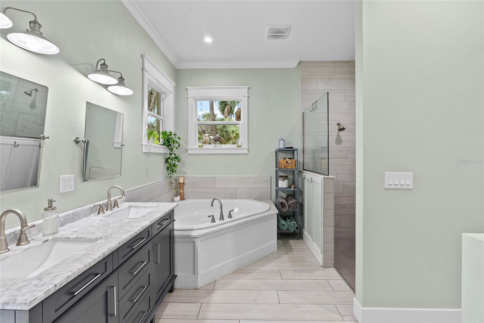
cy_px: 162
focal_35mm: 16
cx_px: 242
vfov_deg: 73.8
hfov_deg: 96.7
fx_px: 215
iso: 250
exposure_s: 1/2.5
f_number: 8
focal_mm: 16
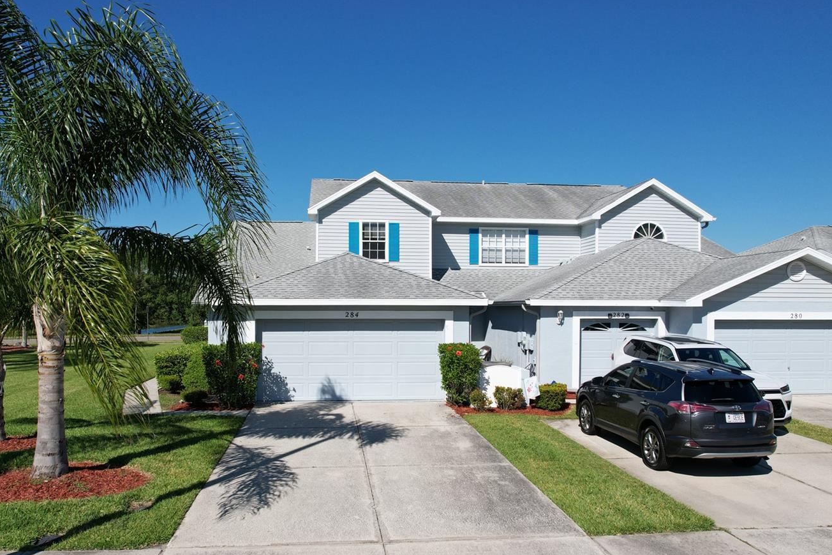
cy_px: 308
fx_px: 624
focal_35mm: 27
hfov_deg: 67.3
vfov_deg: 47.8
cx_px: 385
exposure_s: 1/3200
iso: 130
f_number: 2.8
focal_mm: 8.38
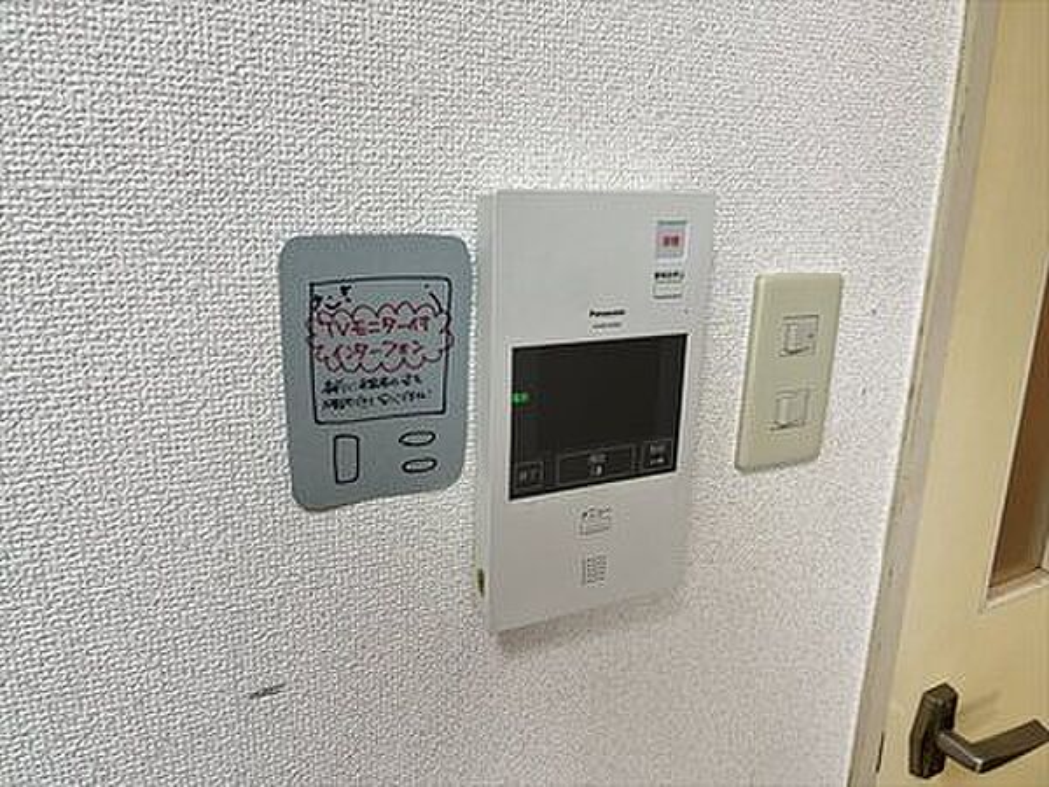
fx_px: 788
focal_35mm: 26
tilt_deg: -19.3
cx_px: 524
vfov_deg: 53.1
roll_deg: -1.1
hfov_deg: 67.3
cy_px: 394
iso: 100
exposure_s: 1/100
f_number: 1.6
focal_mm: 5.1
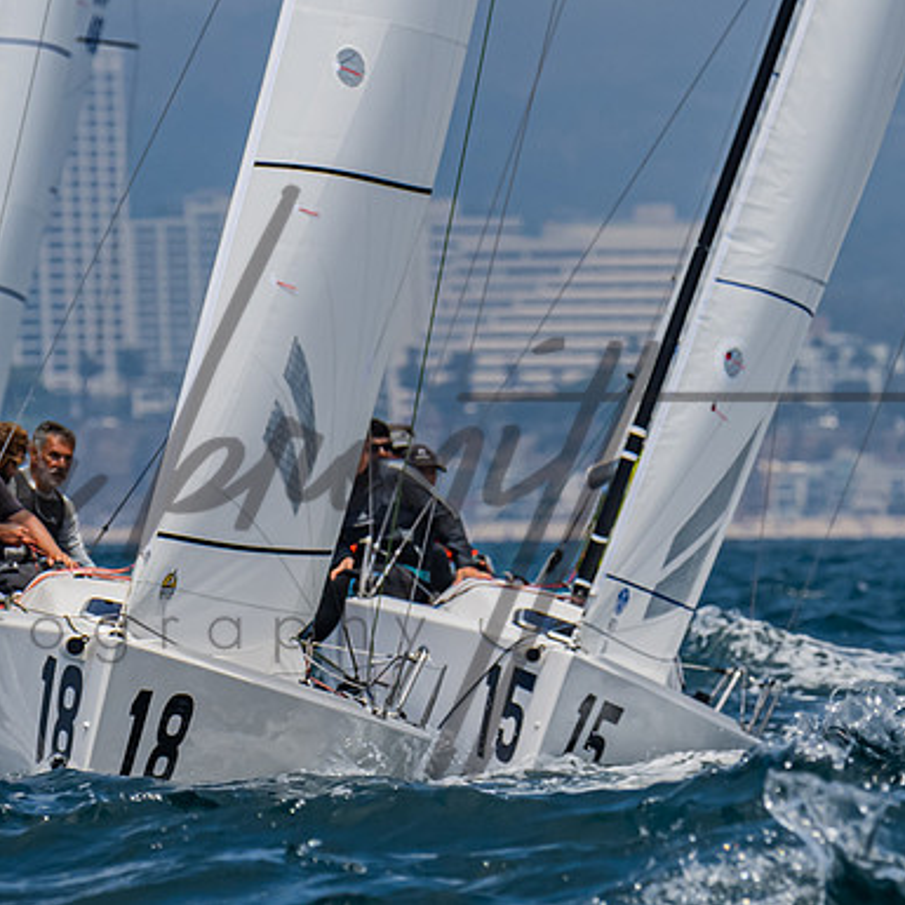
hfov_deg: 2.4
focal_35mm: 721
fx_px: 21326
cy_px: 435
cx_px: 1059
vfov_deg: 2.4
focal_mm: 270
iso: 400
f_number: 6.3
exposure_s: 1/2500
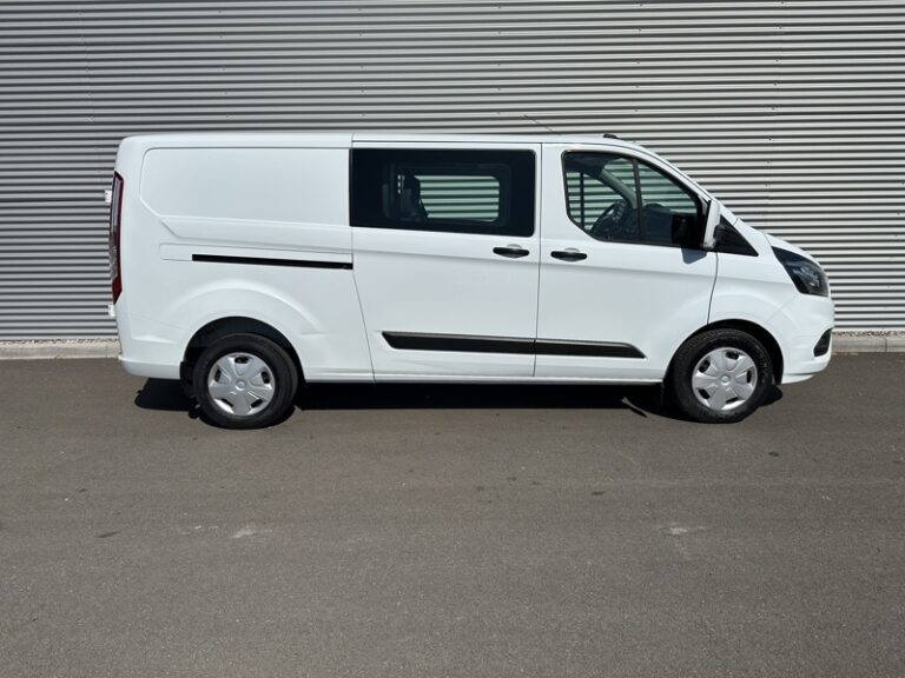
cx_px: 452
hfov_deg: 71.6
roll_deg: +0.6
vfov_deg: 56.8
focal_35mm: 24
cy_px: 339
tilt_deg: -12.0
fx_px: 627
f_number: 1.78
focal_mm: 6.86
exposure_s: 1/15625
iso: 80
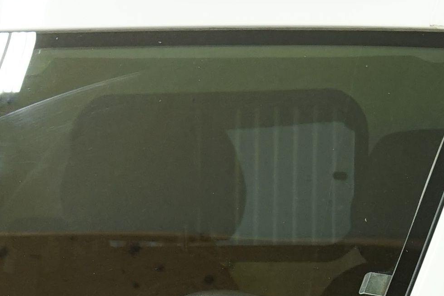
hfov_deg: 6.7
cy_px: 606
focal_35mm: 307
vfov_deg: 4.4
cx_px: 112
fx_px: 3785
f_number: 5
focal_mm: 50
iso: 500
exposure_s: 1/15
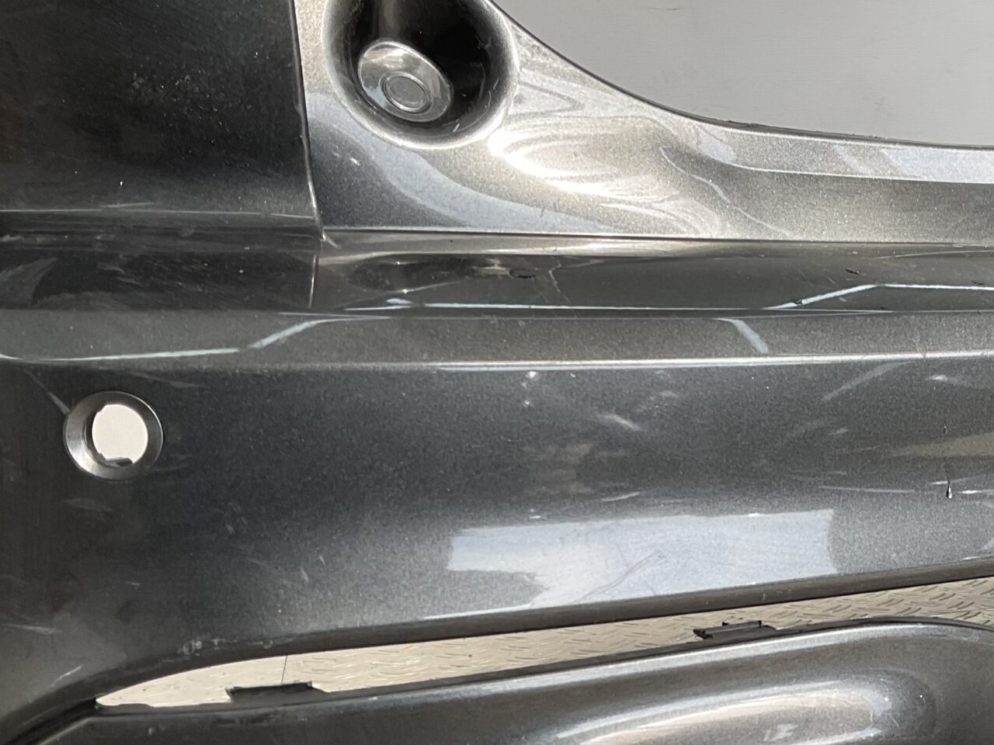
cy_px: 553
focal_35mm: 58
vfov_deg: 25.0
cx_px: 958
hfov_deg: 31.2
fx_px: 1665
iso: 16
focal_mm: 3
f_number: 1.8
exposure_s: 1/226
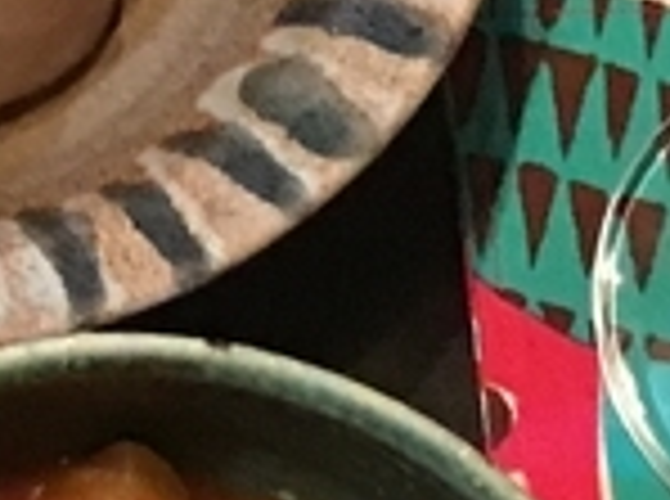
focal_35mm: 167
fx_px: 3225
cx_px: -328
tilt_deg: -75.8
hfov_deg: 11.4
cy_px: 315
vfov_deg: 8.8
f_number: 2.4
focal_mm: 3.3
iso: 400
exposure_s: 1/15
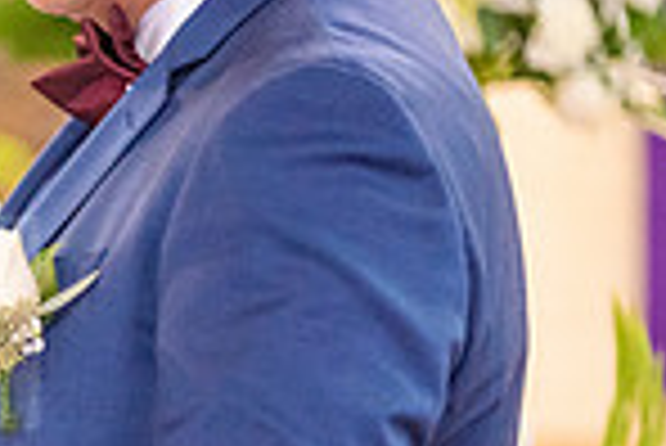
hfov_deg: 3.1
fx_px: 12314
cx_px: -342
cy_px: 322
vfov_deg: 2.1
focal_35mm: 665
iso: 2000
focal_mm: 170
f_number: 2.8
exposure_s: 1/160
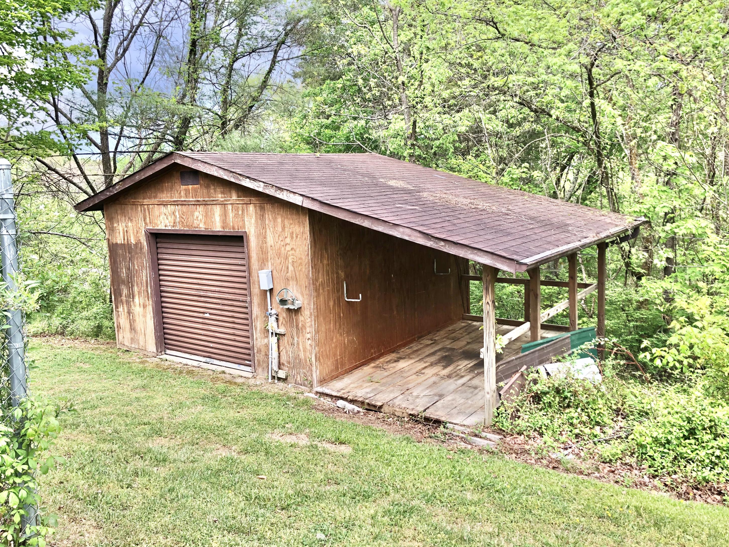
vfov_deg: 48.2
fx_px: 611
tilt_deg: -7.9
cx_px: 365
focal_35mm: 29
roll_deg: +2.8
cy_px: 271
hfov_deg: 61.7
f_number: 1.8
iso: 25
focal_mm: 3.99
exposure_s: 1/120
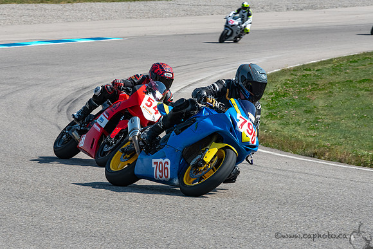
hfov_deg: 9.2
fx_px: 2323
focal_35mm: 224
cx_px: 164
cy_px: 140
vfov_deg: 6.1
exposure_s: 1/800
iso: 720
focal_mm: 200
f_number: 16
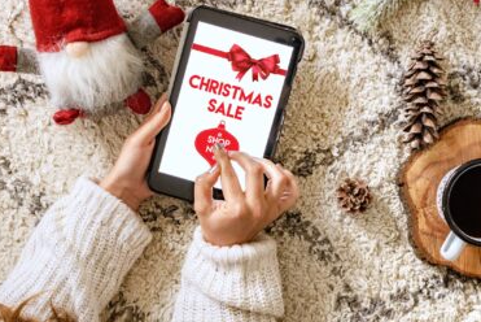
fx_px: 842
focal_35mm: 63
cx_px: 264
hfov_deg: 31.8
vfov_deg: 21.6
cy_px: 143
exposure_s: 1/80
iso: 640
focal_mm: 35
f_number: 4
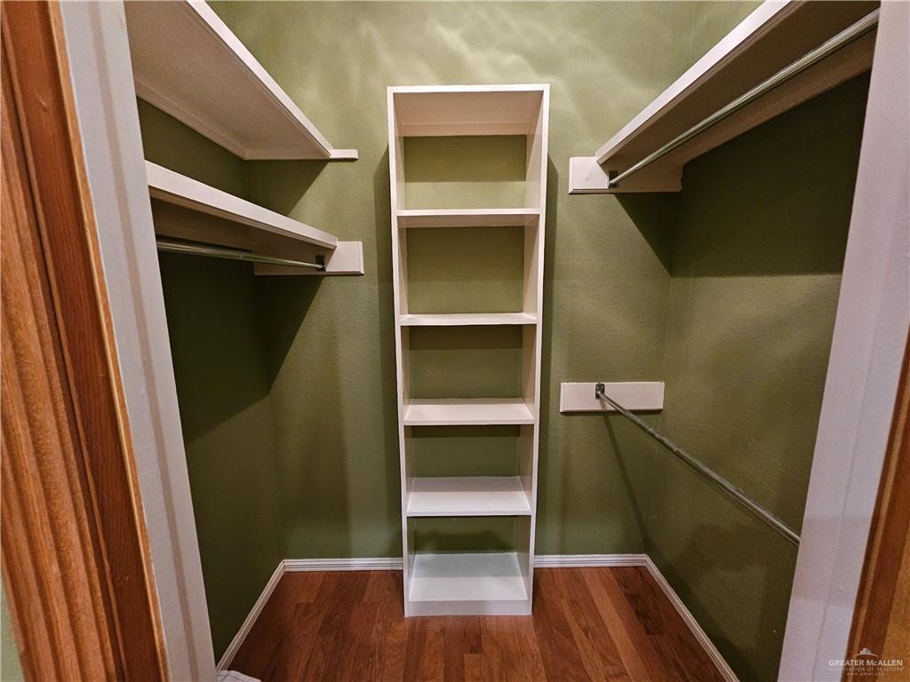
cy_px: 341
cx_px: 455
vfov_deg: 89.9
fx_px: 342
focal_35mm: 13
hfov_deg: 106.2
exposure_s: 1/24
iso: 1000
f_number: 2.2
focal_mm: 2.2
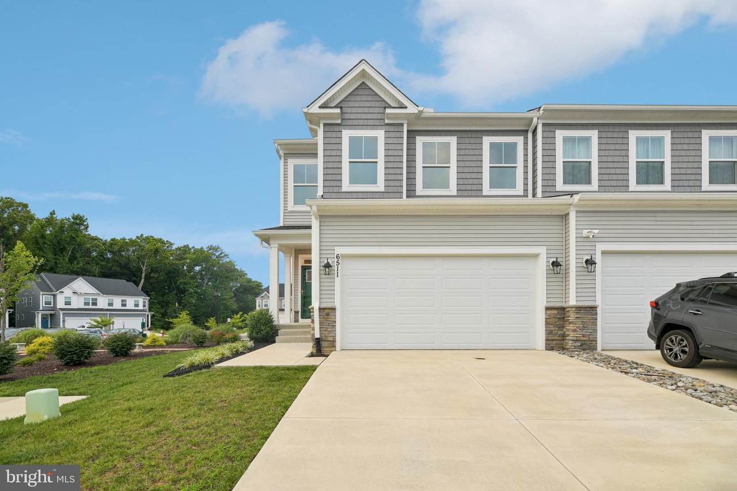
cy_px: 246
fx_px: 287
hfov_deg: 104.3
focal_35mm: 14
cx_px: 368
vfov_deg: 81.2
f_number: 8
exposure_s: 1/20
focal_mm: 14
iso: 100
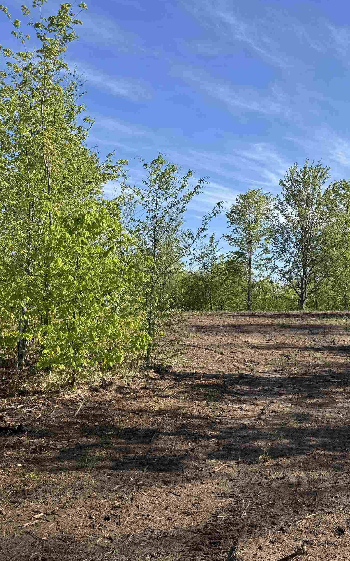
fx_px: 519
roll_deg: +0.2
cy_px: 280
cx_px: 294
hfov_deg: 35.7
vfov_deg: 56.7
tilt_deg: +3.0
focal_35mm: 34
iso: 80
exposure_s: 1/2611
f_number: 1.78
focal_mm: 6.76
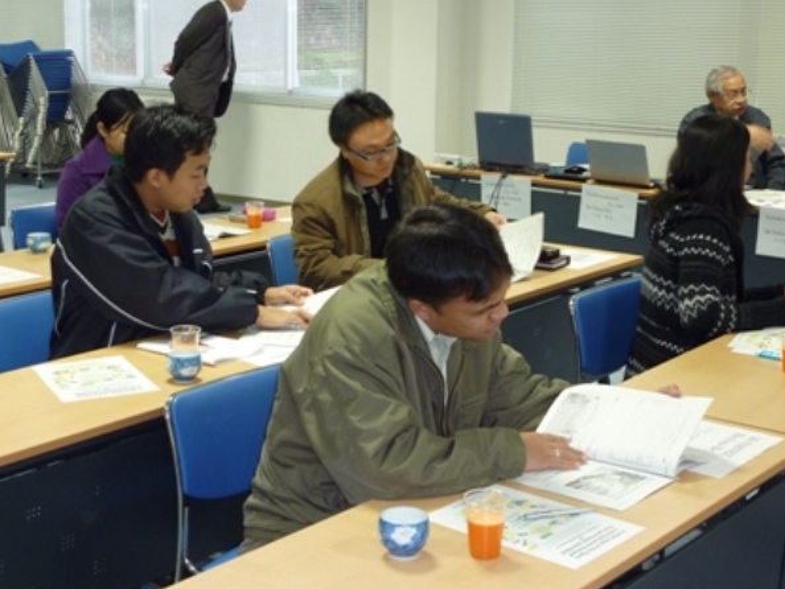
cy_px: 276
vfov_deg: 26.1
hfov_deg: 34.3
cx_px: 412
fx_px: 1270
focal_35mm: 56
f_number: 3.8
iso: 200
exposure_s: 1/30
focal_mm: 8.5
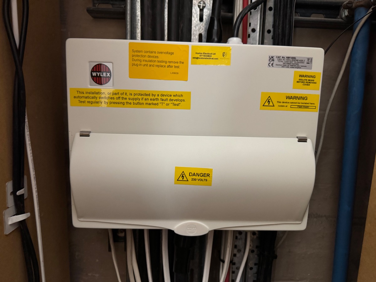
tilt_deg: -9.6
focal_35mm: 24
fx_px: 261
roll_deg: -1.8
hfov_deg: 71.6
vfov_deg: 56.8
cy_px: 141
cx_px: 188
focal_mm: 6.76
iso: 800
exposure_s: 1/33
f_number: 1.78
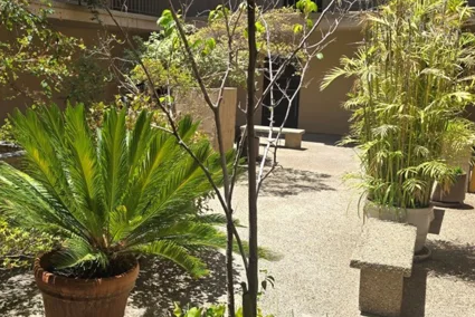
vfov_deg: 31.8
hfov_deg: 45.5
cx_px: 148
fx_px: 555
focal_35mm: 42
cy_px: 121
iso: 12
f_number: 1.7
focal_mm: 6.3
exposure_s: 1/406
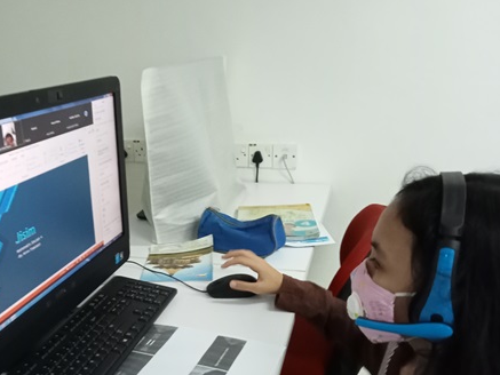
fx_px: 592
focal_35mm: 41
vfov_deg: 34.8
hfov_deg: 45.2
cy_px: 249
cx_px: 177
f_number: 2.2
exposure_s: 1/33.3
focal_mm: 3.46
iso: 1136
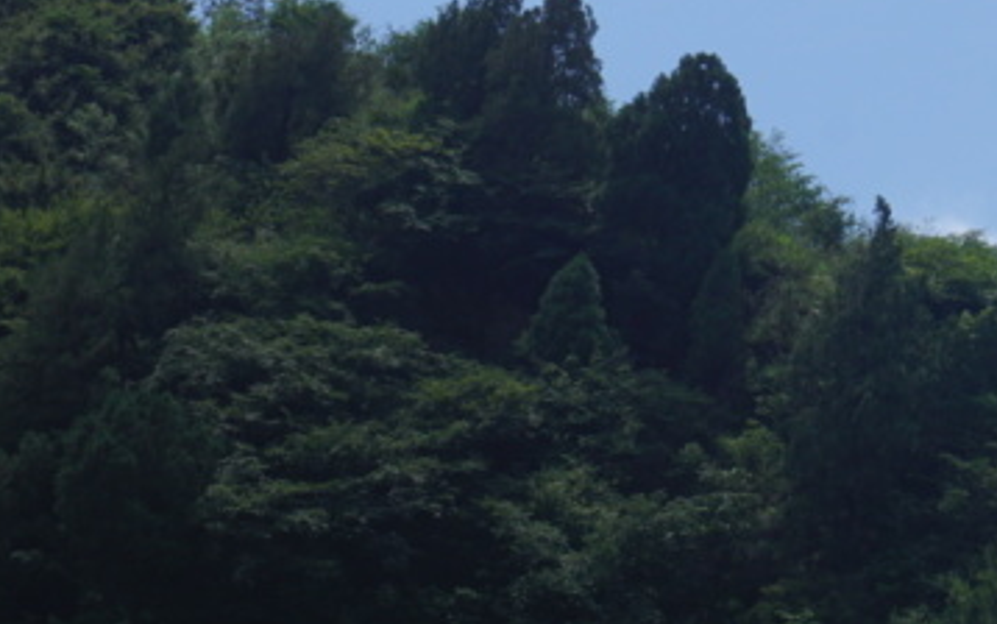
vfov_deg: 6.0
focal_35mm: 219
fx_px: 5952
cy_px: -181
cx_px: 819
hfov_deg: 9.5
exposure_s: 1/160
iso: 100
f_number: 11
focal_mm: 50
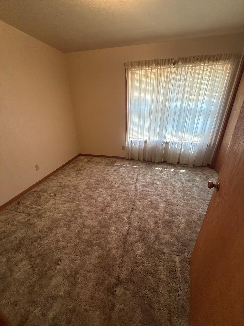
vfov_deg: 102.1
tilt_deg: -23.9
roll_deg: +0.7
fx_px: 132
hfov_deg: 85.7
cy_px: 163
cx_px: 122
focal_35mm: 14
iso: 250
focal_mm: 2.22
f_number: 2.2
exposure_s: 1/120
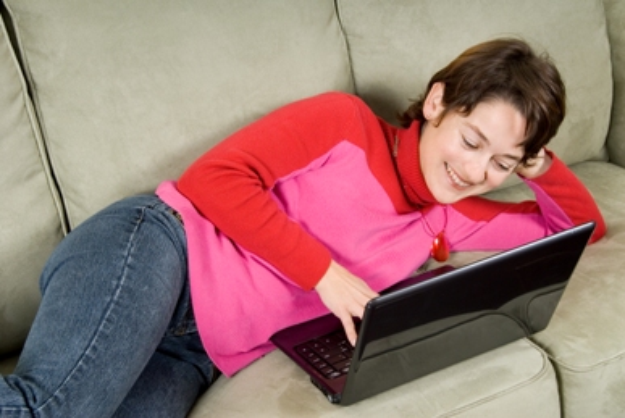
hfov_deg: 30.5
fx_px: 1147
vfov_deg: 20.7
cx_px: 312
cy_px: 209
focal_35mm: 66
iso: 100
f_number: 9
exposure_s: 1/250
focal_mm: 44
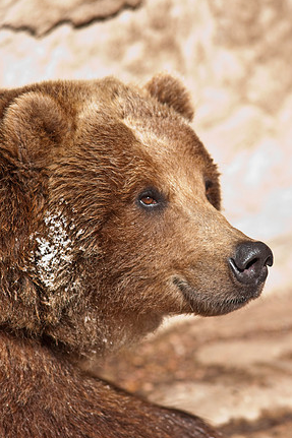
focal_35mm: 470
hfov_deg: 2.9
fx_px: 5722
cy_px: 224
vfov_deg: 4.4
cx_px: 150
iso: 160
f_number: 3.5
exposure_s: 1/800
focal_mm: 300
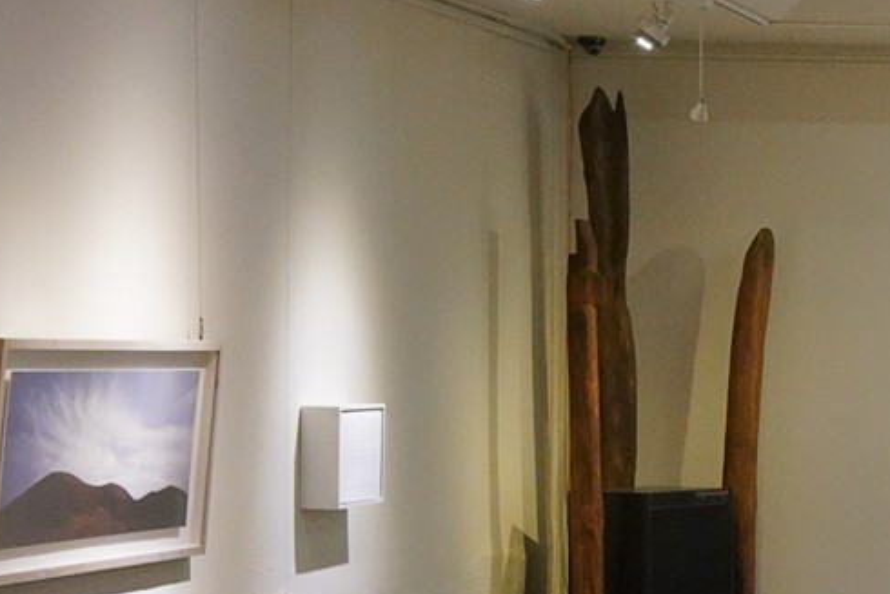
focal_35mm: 143
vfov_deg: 9.6
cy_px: 394
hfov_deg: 12.6
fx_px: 3536
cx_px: 1789
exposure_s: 1/100
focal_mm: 35
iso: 6400
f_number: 8
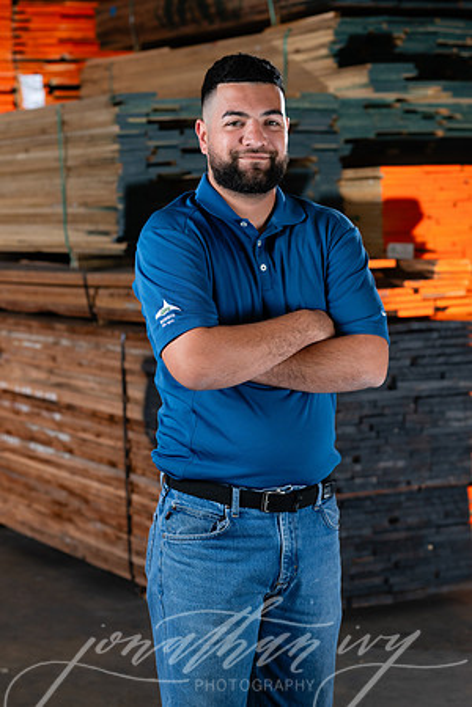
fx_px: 1672
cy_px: 354
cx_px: 236
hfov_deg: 16.1
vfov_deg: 23.9
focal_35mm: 85
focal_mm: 85
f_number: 5.6
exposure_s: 1/60
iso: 400
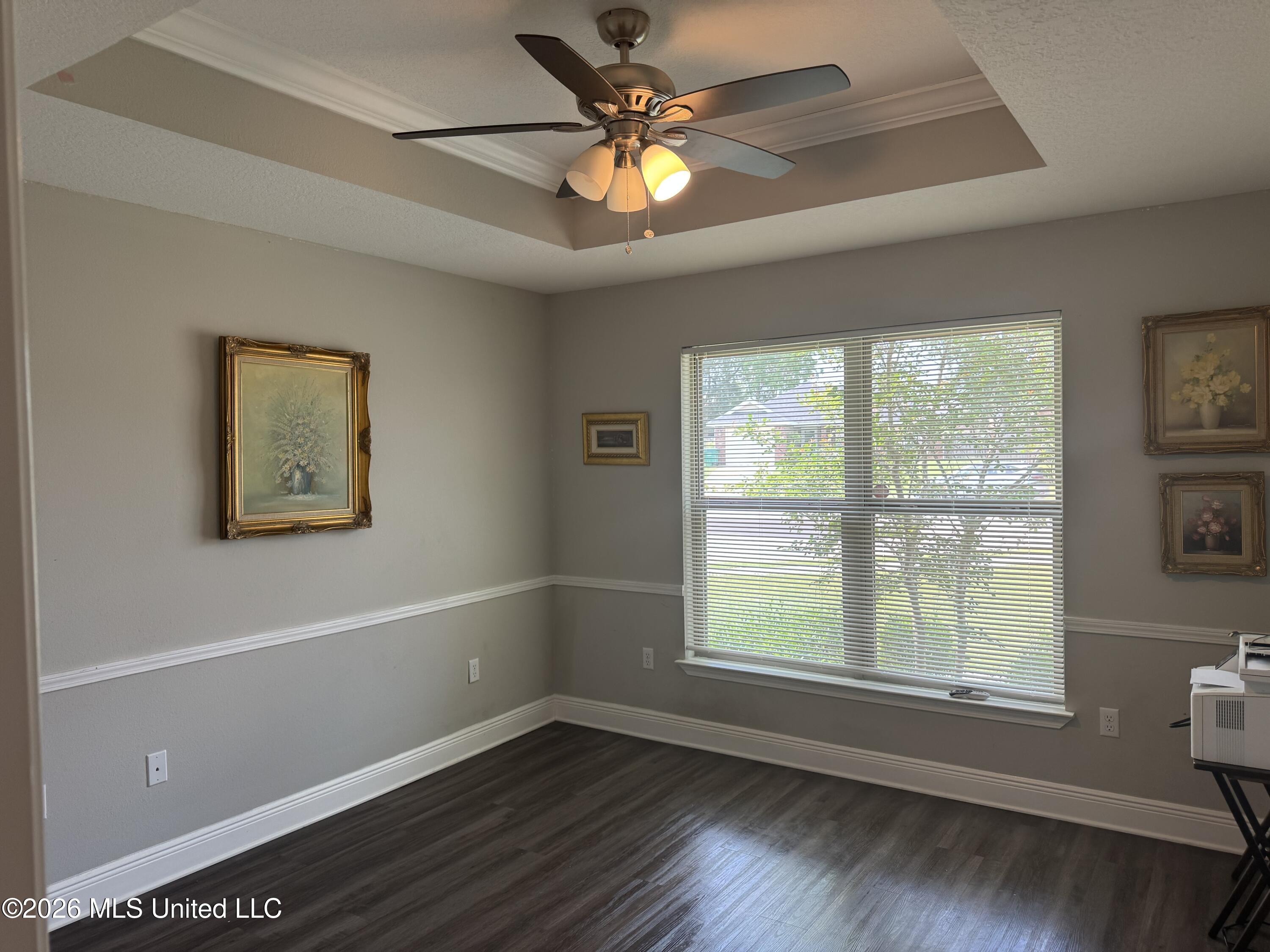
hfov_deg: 71.6
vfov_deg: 56.8
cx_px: 635
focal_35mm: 24
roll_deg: +0.5
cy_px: 476
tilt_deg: -1.4
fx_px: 881
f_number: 1.78
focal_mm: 6.76
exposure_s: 1/120
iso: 100
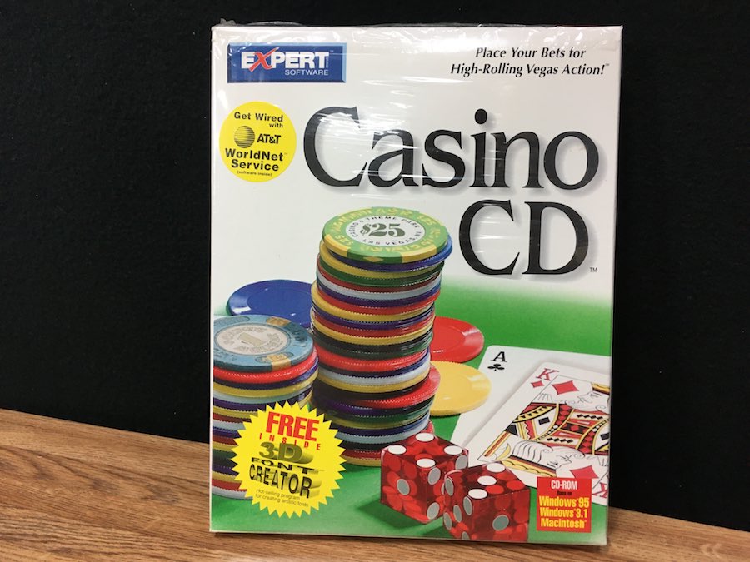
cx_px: 375
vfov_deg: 48.2
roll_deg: -1.4
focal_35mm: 29
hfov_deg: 61.7
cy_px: 281
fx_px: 628
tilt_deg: -17.5
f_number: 2.2
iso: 40
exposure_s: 1/30
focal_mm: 4.15
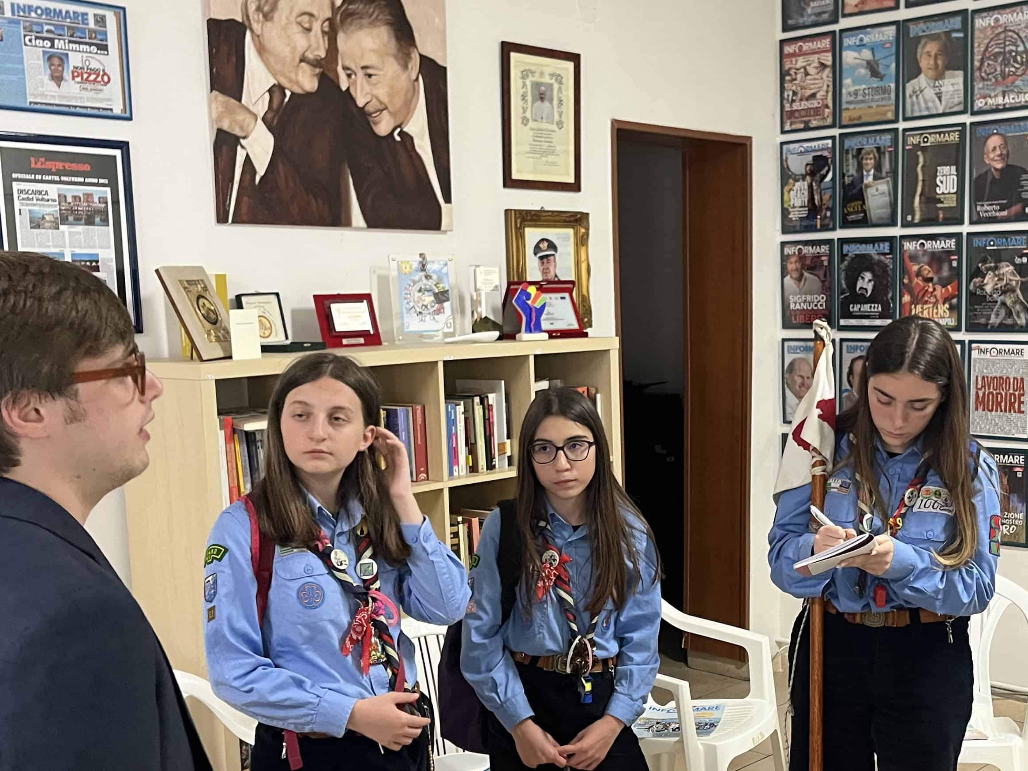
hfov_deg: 41.9
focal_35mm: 45
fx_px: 1336
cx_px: 615
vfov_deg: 32.0
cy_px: 484
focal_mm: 5.1
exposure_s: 1/60
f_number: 1.6
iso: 500
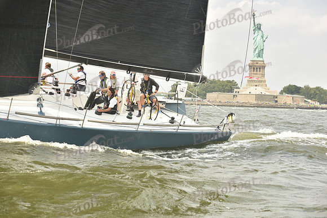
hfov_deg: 28.8
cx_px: 164
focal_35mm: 70
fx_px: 636
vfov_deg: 19.5
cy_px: 109
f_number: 6.3
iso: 250
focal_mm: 70
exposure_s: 1/800
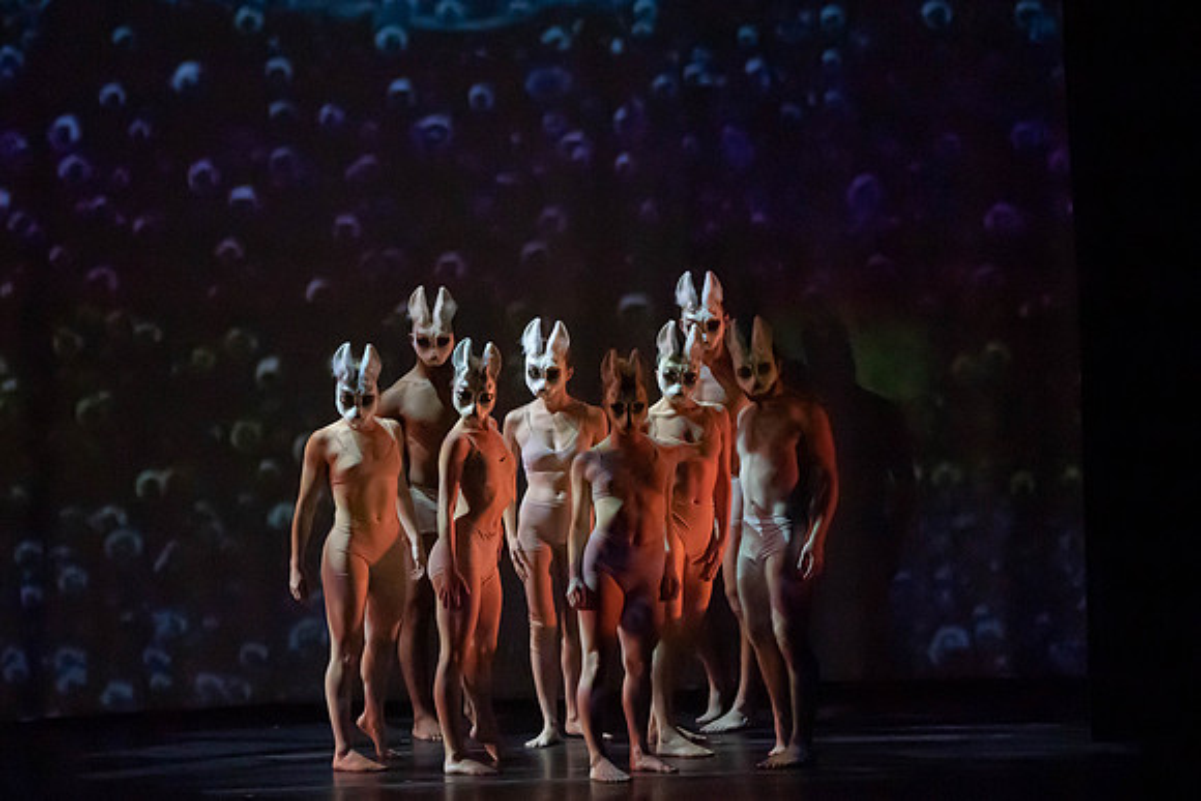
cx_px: 582
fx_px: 10232
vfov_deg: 4.5
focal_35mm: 307
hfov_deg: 6.7
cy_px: 317
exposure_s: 1/250
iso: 8000
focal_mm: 232
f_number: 5.6
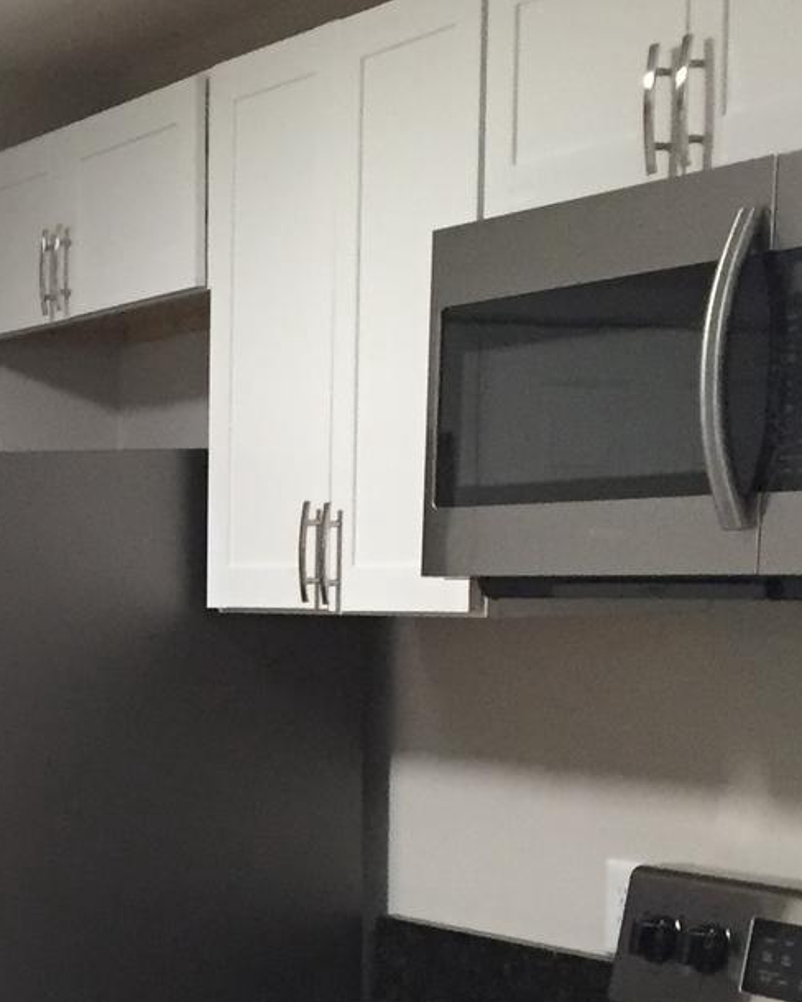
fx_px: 2819
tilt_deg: -4.9
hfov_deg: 14.9
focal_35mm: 95
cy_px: 894
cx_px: -429
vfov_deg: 19.8
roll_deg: +1.0
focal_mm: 4.15
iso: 125
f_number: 2.2
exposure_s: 1/30
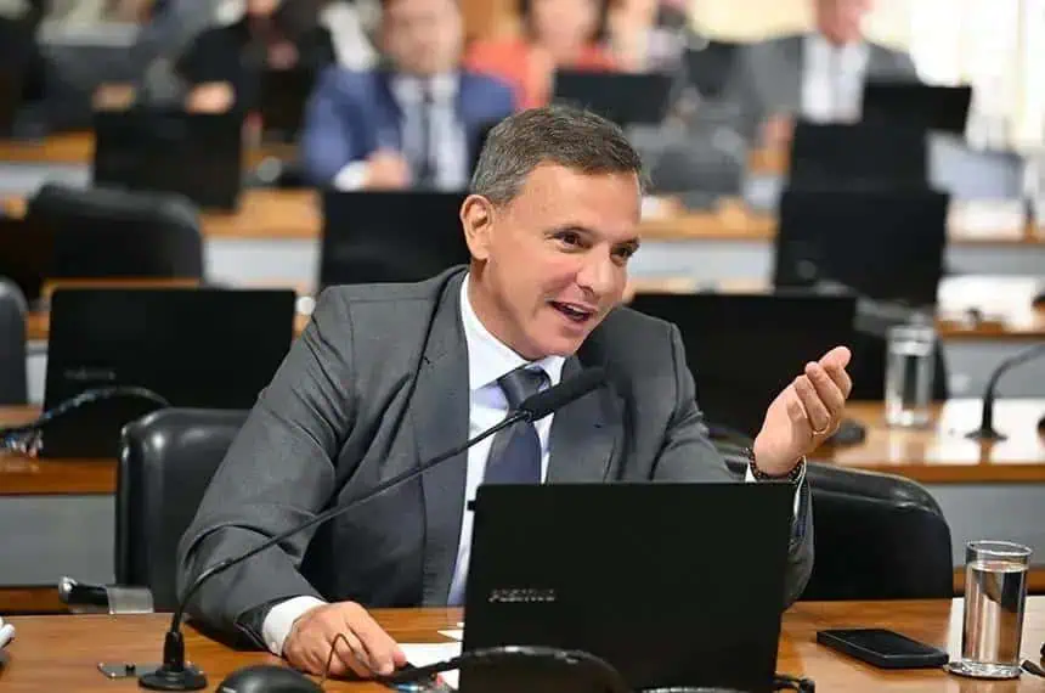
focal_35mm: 145
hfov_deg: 14.2
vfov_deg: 9.4
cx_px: 522
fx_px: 4201
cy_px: 346
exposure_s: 1/100
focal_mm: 145
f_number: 2.8
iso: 1600
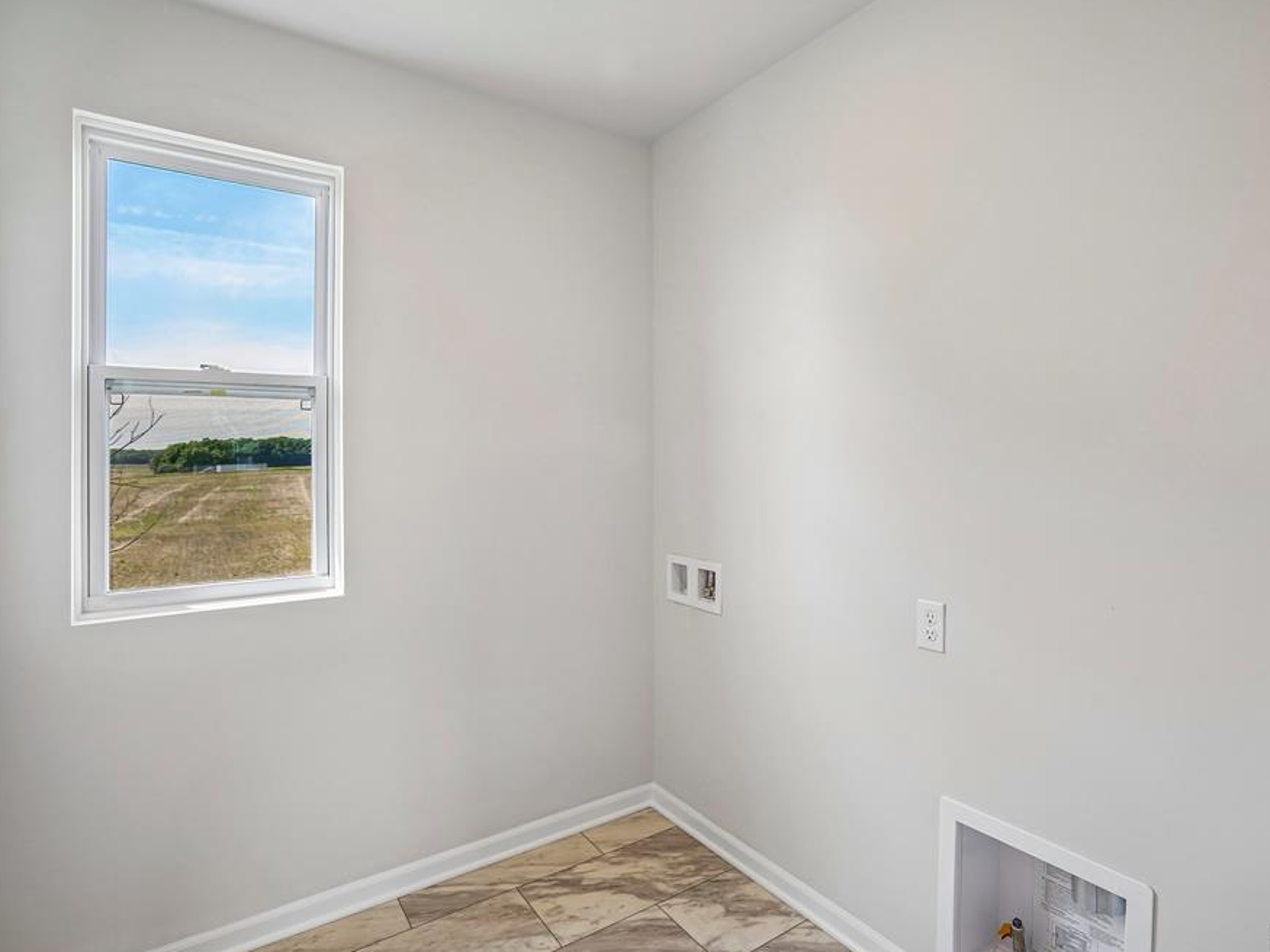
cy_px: 461
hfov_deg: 87.7
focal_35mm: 18
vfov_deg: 71.6
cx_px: 675
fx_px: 660
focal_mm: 16
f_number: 8
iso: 400
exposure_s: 1/50
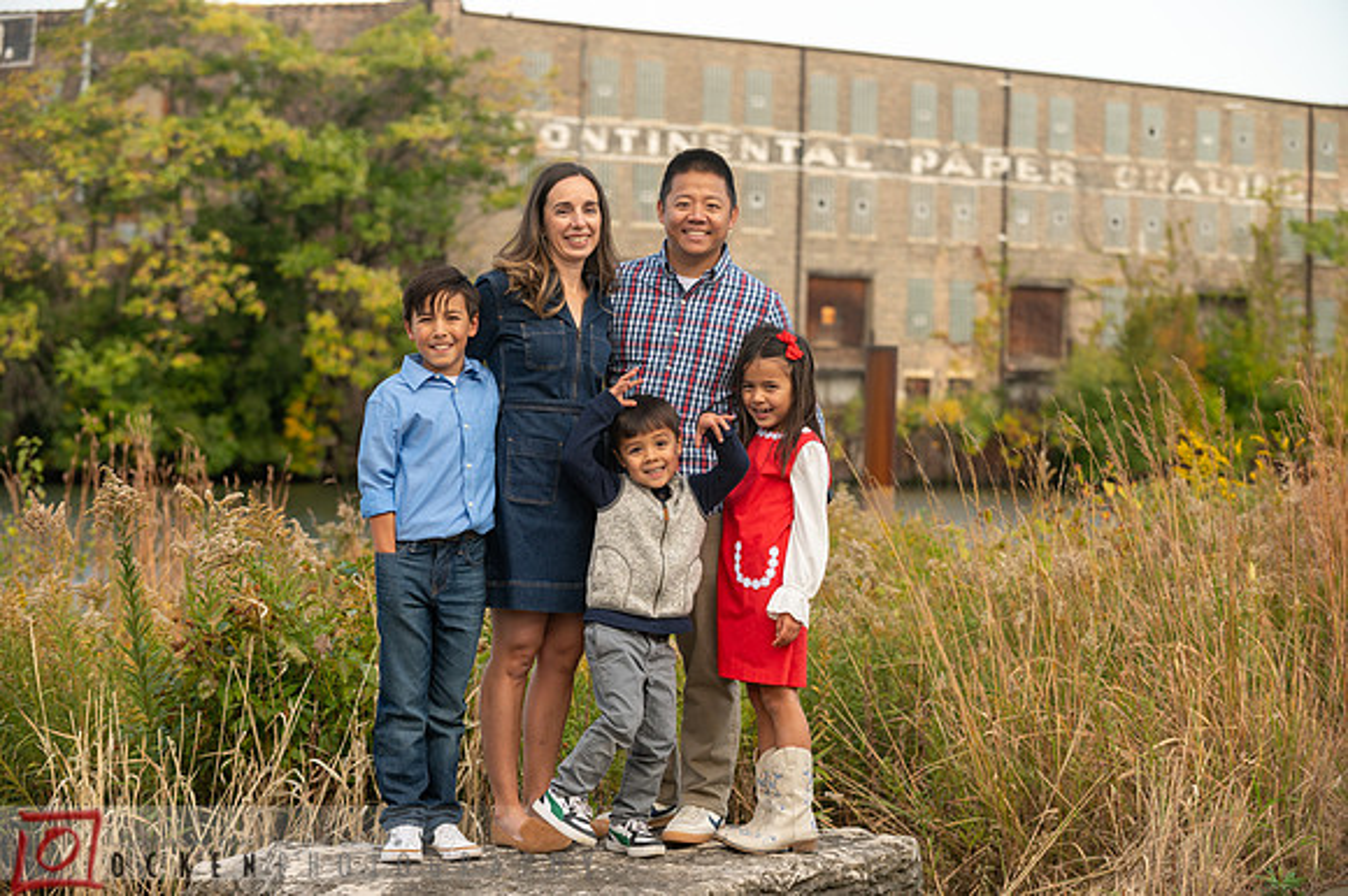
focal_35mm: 95
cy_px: 448
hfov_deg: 21.5
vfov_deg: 14.4
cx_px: 674
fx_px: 3555
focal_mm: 95
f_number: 4
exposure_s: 1/640
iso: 400
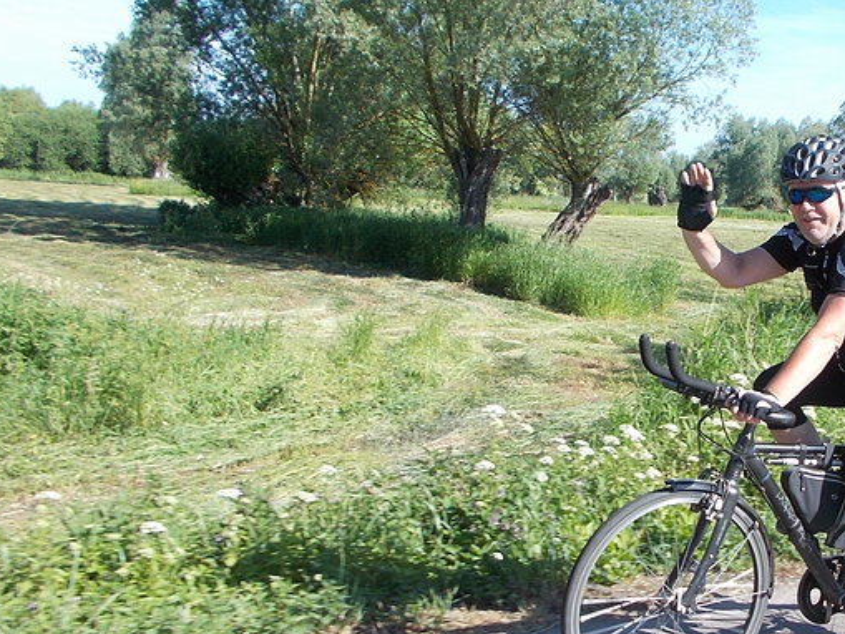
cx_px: 702
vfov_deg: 31.5
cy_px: 374
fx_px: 1123
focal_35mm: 46
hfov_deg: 39.3
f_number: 3.2
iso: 80
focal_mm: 4.6
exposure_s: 1/400
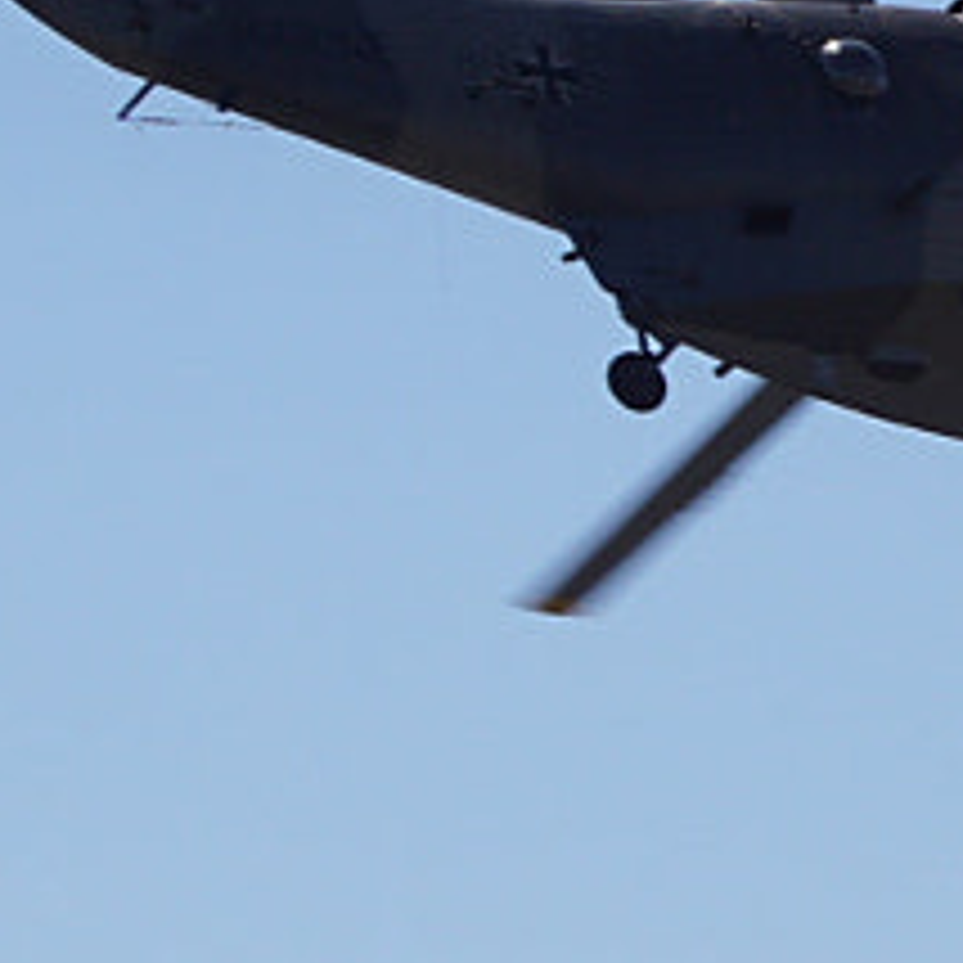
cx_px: 1868
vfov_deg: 3.1
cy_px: 194
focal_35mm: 573
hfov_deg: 3.0
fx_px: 18035
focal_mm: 60
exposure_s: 1/500
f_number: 7.1
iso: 100
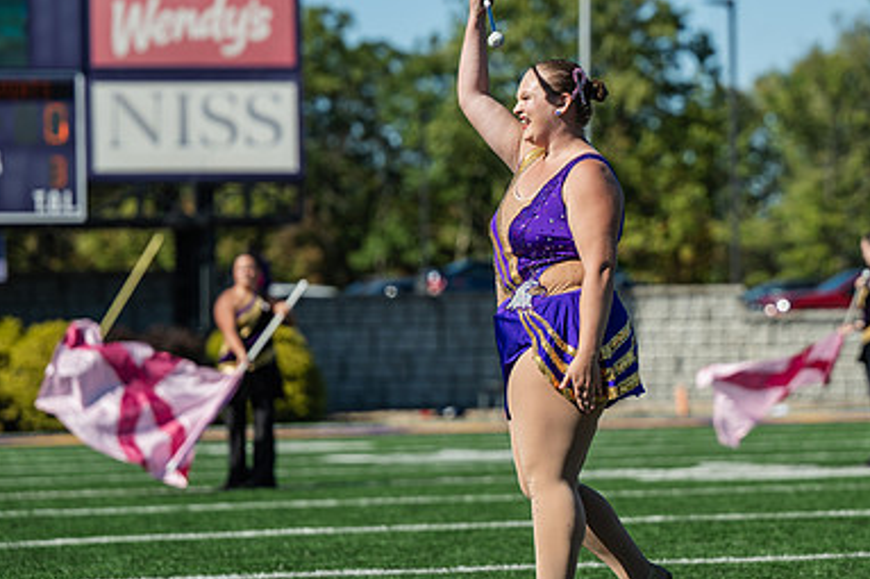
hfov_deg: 11.3
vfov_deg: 7.5
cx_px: 568
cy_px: 258
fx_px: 4396
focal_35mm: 182
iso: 80
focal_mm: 120
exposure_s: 1/1250
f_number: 3.2
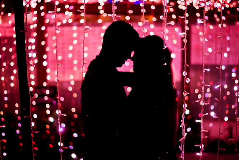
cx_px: 120
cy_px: 80
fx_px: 385
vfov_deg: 23.4
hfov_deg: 34.5
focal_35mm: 58
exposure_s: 1/320
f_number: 1.4
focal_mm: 58
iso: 2500
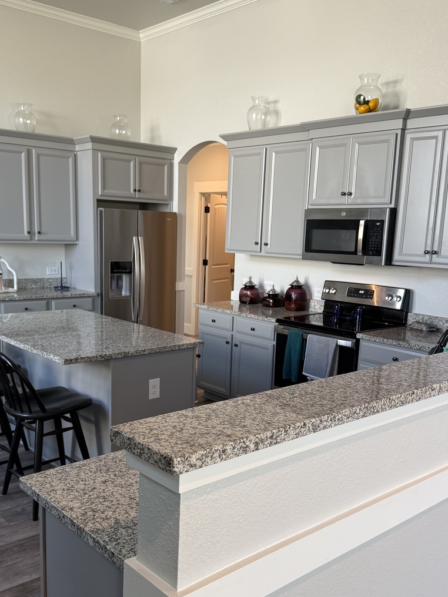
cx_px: 211
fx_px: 587
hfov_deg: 41.8
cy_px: 341
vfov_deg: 53.8
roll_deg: -2.4
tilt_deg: -11.2
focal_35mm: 34
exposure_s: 1/120
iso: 160
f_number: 1.78
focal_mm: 6.76
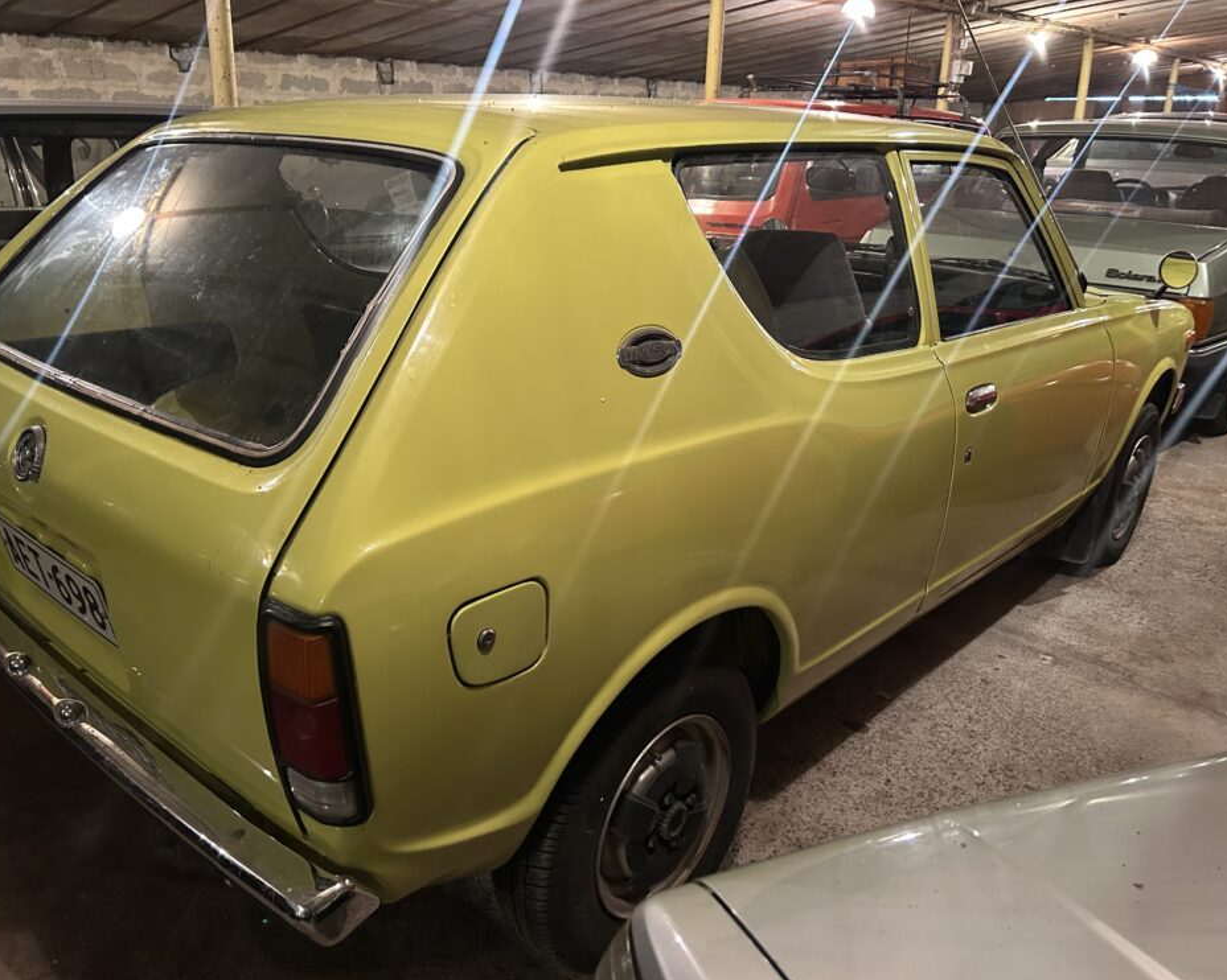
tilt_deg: -18.3
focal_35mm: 28
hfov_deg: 62.1
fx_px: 1017
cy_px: 475
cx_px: 558
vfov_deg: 51.5
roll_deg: -0.3
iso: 500
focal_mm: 5.7
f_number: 1.5
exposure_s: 1/33
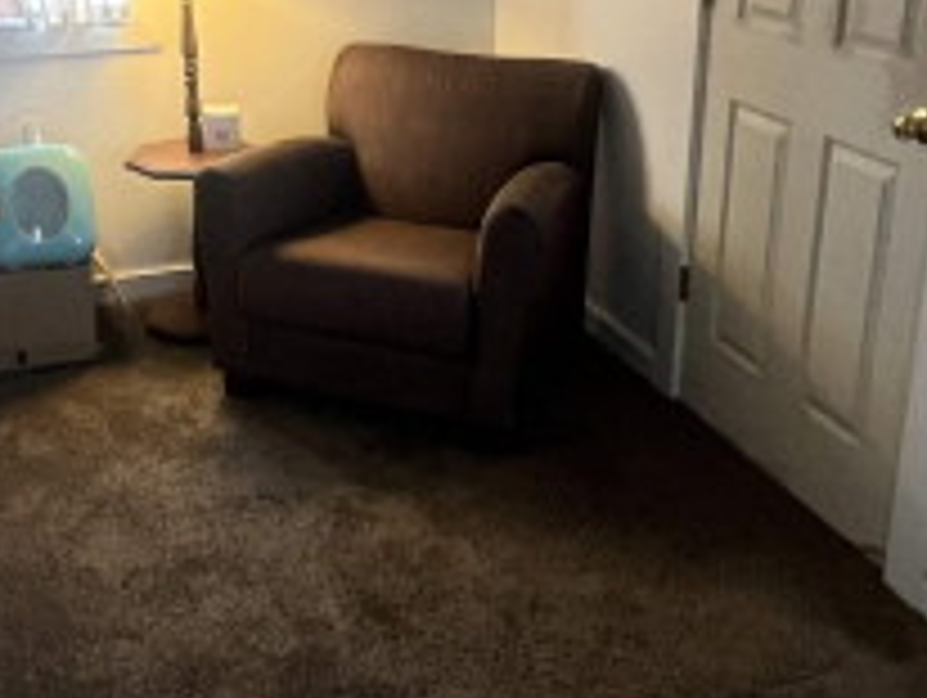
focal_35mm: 42
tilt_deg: -17.6
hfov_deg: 44.6
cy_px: 171
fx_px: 1126
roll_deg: +1.4
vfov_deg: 33.7
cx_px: 380
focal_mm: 1.57
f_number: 1.8
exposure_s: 1/52
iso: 320
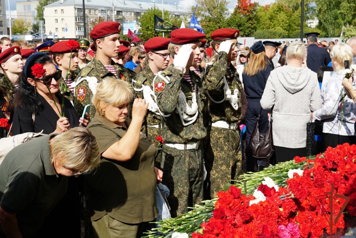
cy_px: 119
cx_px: 178
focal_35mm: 30
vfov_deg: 43.6
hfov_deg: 61.9
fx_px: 297
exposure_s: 1/400
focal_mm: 20
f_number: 5
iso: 100
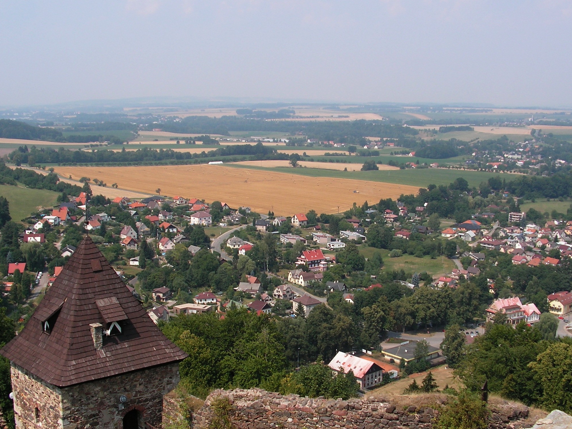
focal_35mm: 46
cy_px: 254
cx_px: 290
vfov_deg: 31.5
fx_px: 760
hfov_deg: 41.2
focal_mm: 6
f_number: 4.8
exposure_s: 1/320
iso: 50
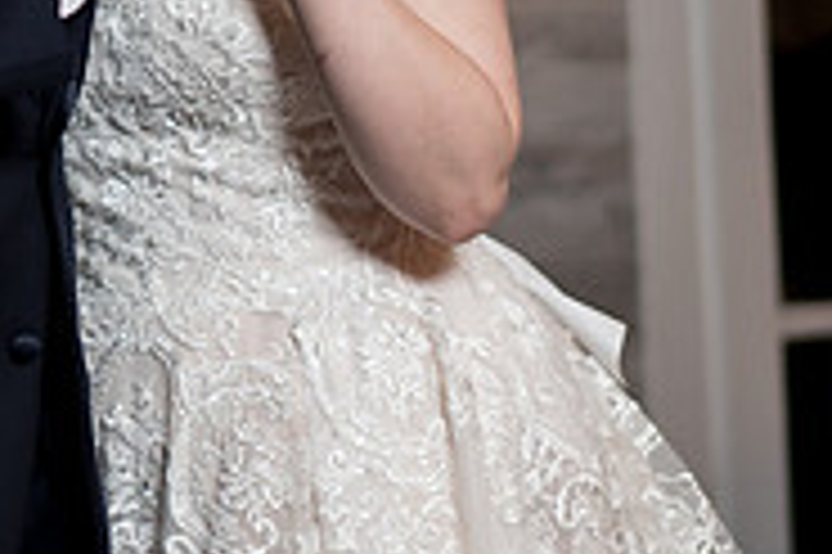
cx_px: 44
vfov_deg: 10.1
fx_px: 3094
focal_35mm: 134
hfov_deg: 15.1
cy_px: -40
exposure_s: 1/200
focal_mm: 35
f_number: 1.4
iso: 250
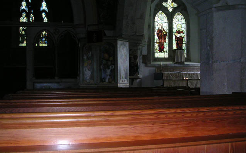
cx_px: 122
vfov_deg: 31.2
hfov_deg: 48.2
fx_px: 275
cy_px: 77
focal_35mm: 41
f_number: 2.8
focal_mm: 6
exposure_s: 1/45
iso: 160
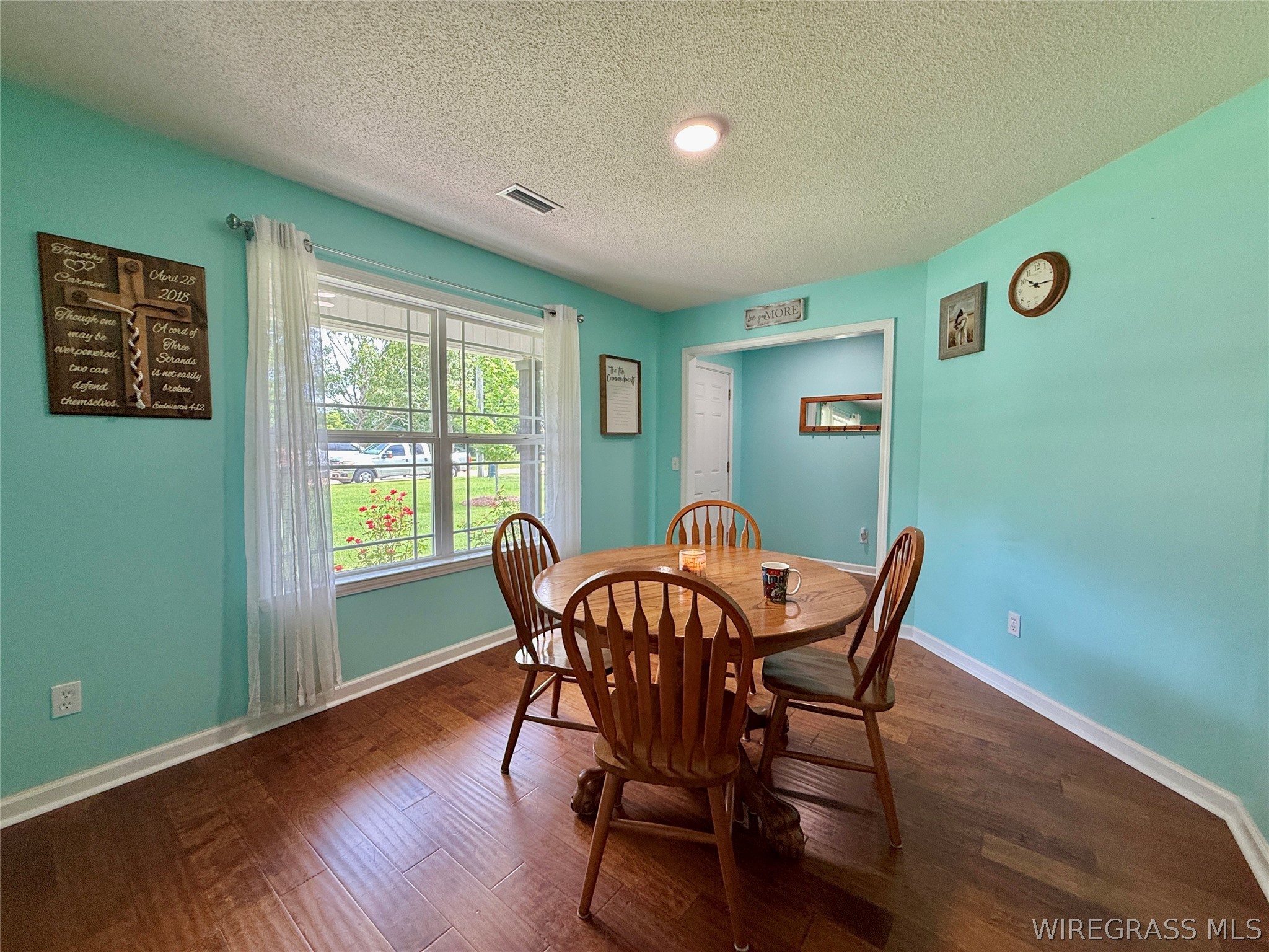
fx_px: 513
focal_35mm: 14
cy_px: 476
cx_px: 634
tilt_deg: -2.2
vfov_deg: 85.7
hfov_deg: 102.1
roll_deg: -1.1
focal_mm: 2.22
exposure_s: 1/120
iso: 125
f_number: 2.2
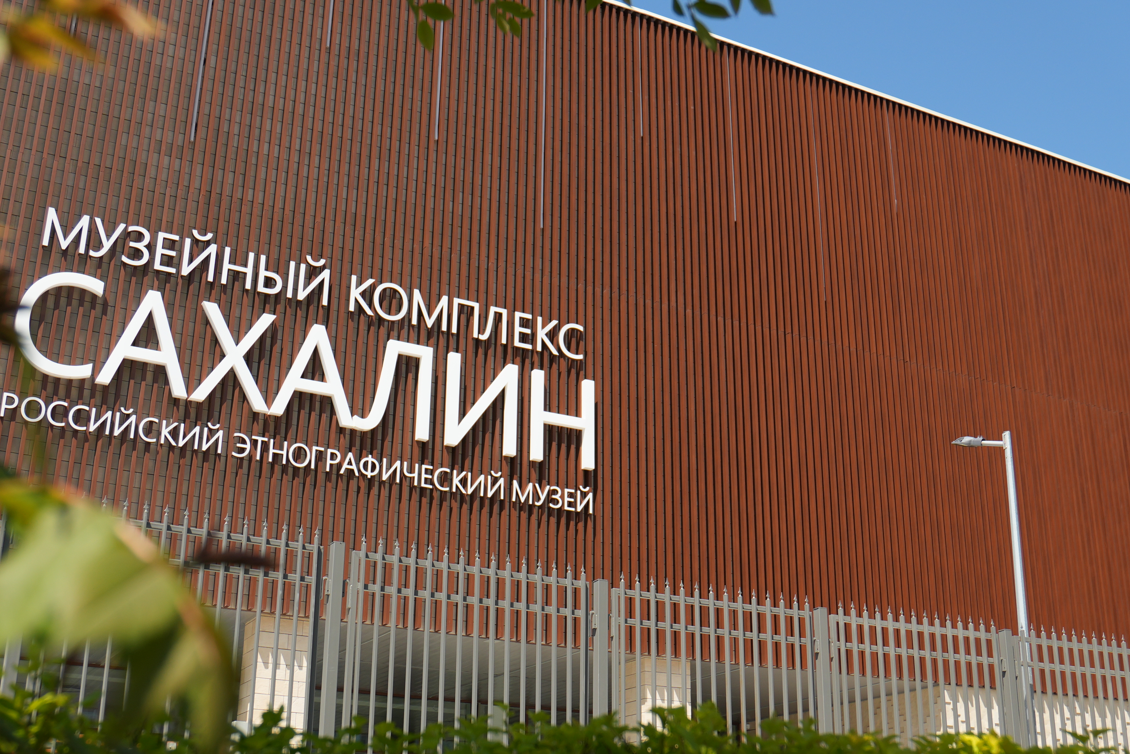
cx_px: 547
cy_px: 392
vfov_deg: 32.8
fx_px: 1281
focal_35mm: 41
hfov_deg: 47.6
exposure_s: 1/1600
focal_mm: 17
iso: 100
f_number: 2.8
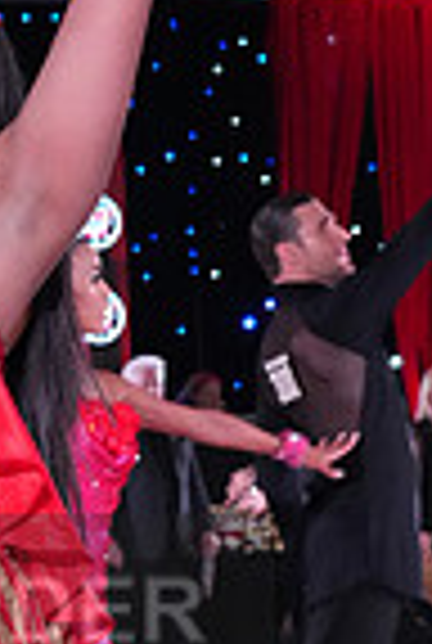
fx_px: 2830
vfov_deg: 12.8
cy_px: 667
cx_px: -344
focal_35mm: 158
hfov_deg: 8.4
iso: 8000
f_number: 5
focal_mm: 39
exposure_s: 1/400
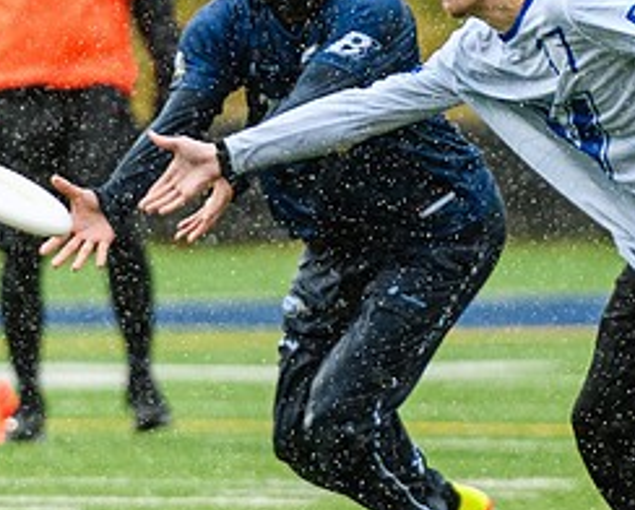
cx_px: 541
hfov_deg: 1.5
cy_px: 45
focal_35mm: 1268
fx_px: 23868
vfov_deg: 1.2
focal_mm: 200
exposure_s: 1/1000
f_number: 3.2
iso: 1100
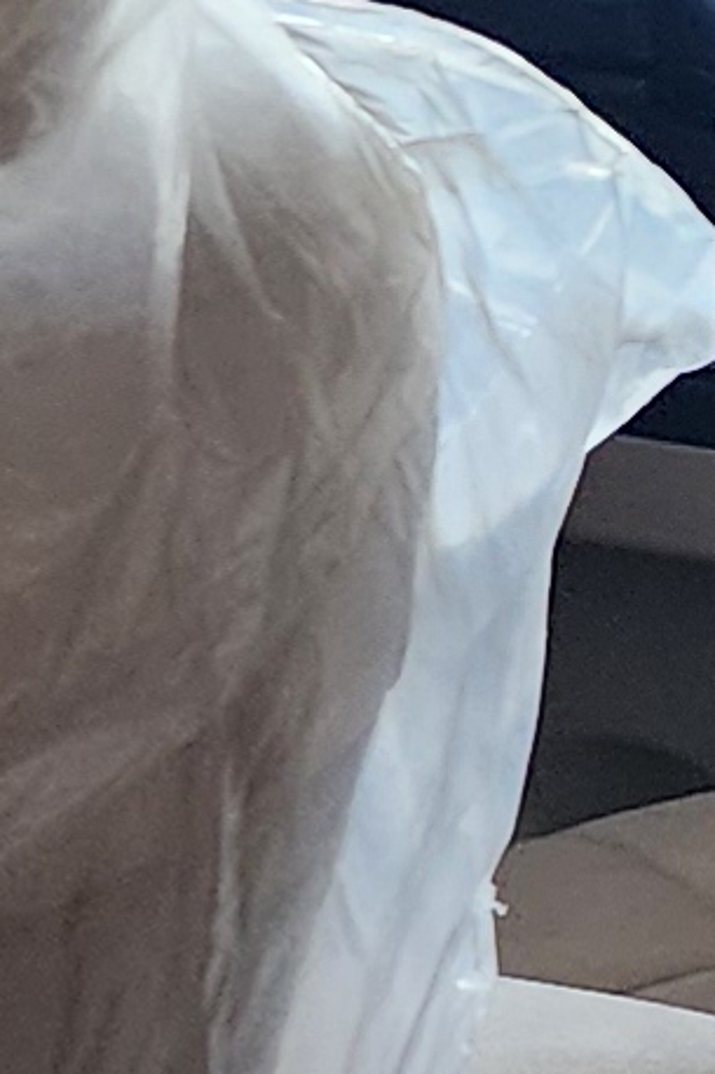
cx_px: 1927
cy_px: 387
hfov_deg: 6.2
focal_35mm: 209
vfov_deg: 9.8
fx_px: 6231
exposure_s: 1/120
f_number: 1.8
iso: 500
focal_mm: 6.4
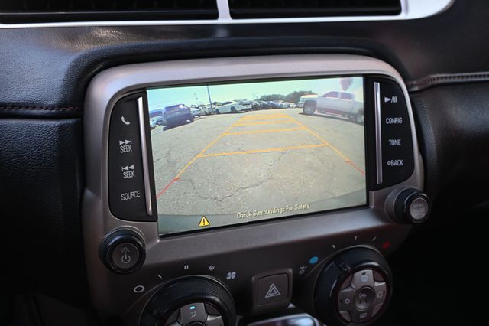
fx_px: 509
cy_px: 163
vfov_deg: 35.5
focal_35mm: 38
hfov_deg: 51.3
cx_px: 244
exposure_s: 1/125
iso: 500
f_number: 4.2
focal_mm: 25
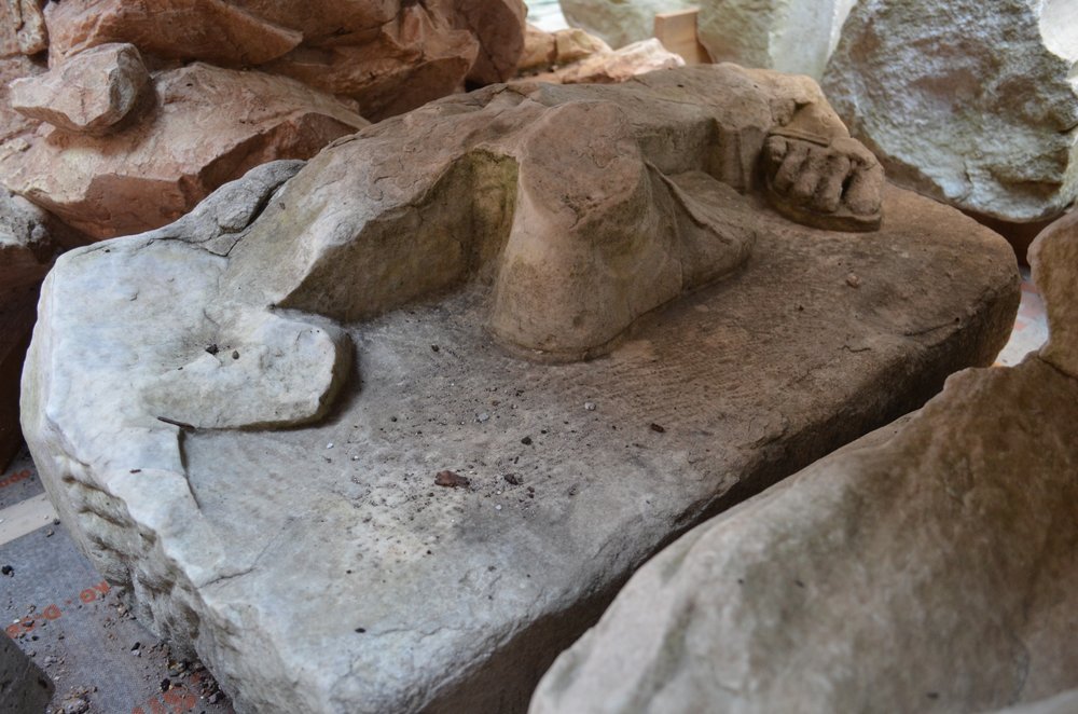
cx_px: 539
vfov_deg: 43.4
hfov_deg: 62.0
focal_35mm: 30
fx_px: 896
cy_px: 357
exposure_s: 1/30
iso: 1000
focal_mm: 20
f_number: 3.8
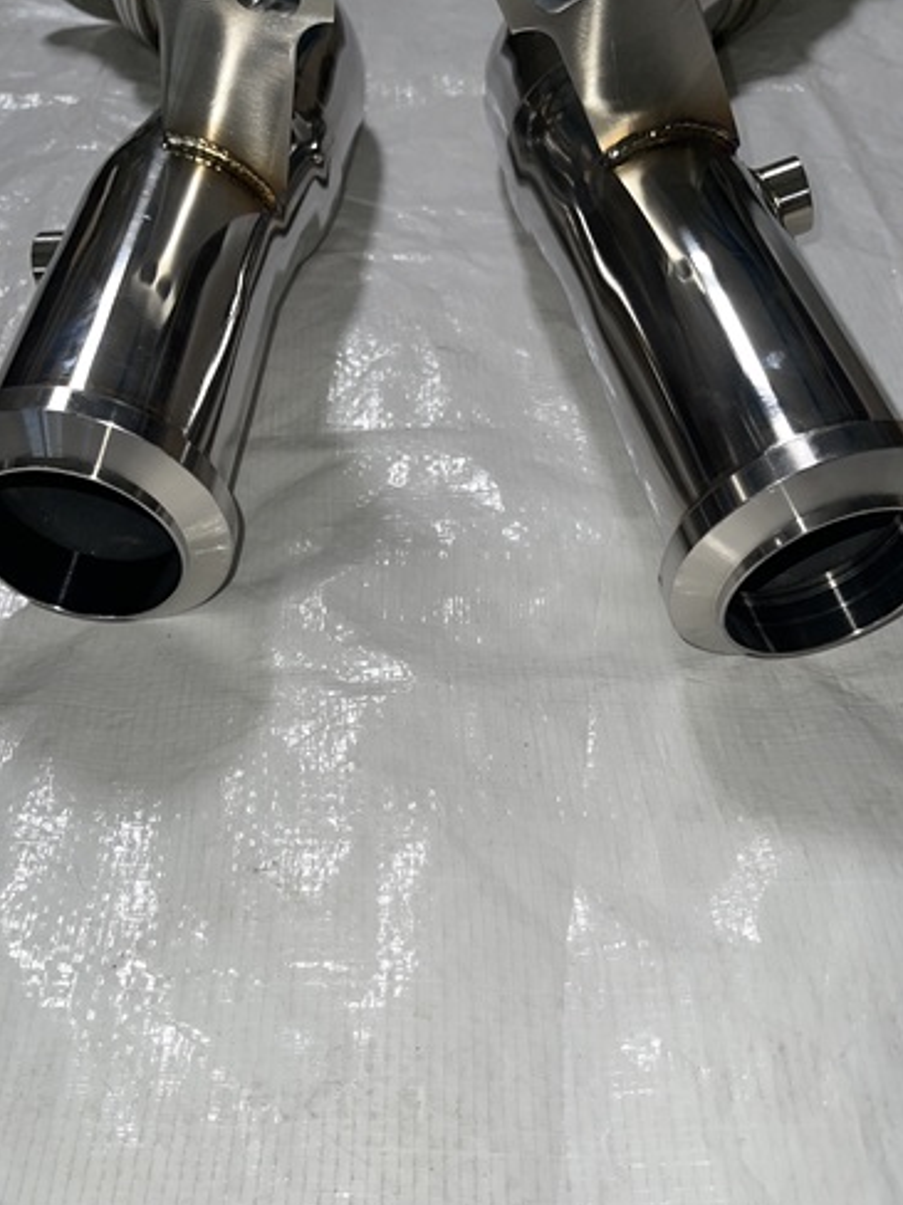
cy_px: 700
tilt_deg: -48.5
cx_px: 439
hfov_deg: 45.4
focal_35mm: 31
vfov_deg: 58.1
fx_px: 1079
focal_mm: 5.1
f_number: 1.6
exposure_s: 1/64
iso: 32
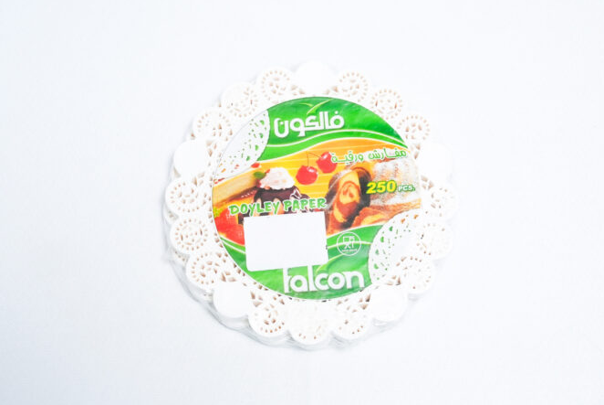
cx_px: 312
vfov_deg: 18.5
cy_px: 204
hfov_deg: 27.3
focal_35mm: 74
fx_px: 1243
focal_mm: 70
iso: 3200
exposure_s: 1/200
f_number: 9
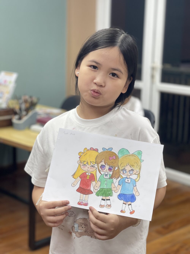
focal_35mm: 64
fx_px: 468
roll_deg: -1.8
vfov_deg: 30.3
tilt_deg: -11.0
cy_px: 127
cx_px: 95
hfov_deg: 22.9
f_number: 2.2
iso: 125
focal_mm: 7.5
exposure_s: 1/100
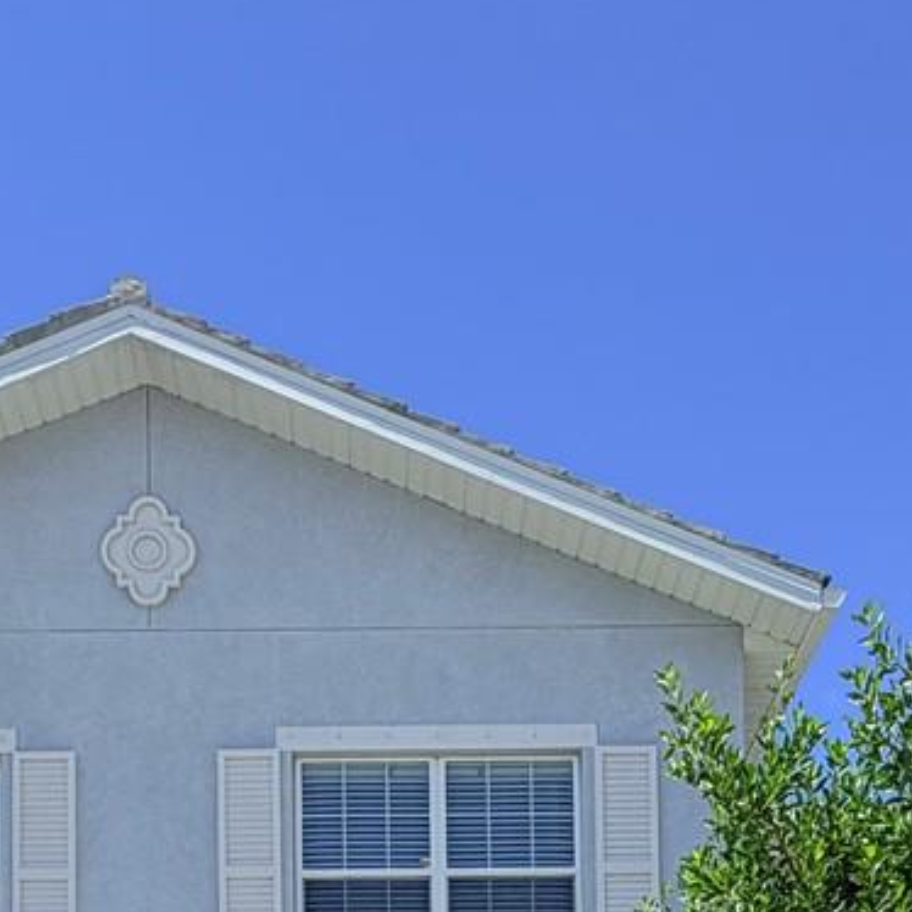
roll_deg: +0.8
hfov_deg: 32.2
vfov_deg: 24.3
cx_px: 419
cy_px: 1407
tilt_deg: +1.8
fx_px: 1580
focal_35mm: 53
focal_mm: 2.22
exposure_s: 1/1211
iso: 20
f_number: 2.2
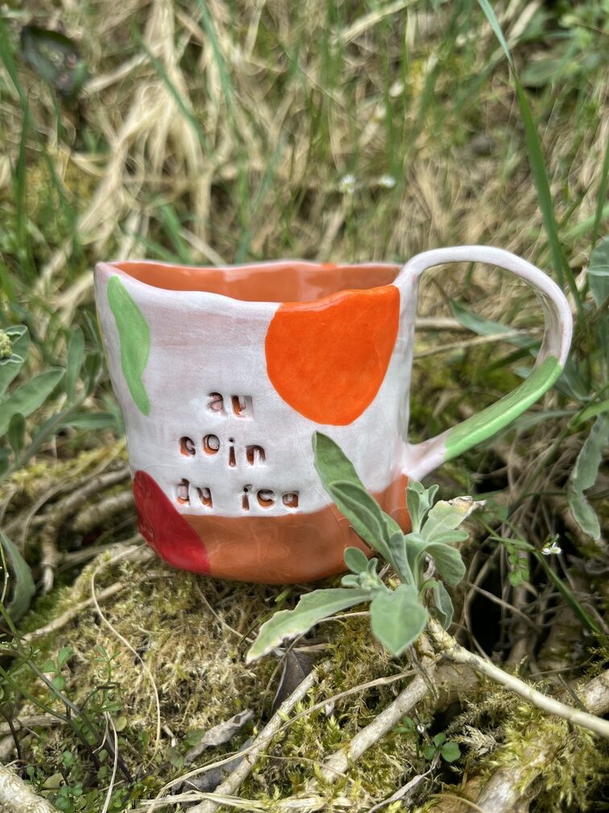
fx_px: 610
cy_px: 406
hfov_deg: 53.1
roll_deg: -1.8
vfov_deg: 67.3
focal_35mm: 26
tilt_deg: -32.0
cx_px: 304
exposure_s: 1/967
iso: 50
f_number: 1.6
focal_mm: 5.1
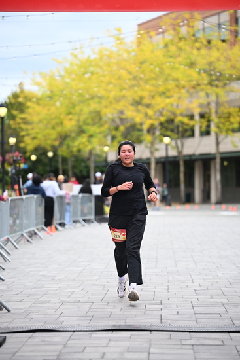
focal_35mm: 120
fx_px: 1199
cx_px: 120
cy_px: 180
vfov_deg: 17.1
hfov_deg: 11.4
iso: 640
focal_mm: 120
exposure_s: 1/2000
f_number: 2.8
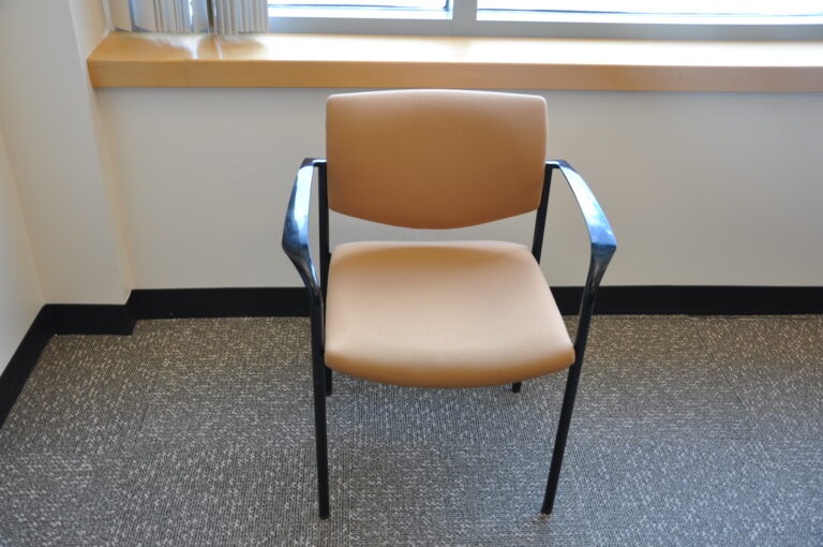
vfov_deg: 36.8
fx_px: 822
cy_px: 274
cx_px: 412
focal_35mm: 36
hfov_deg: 53.2
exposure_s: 1/15
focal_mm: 24
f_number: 3.8
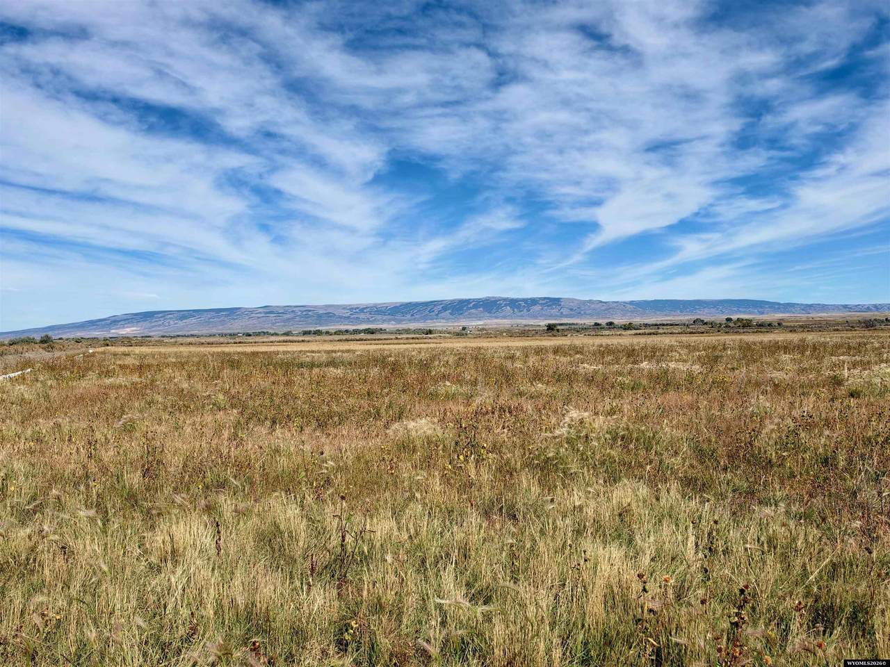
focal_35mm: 29
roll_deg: +1.8
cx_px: 445
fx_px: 746
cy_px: 334
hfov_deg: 61.7
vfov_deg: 48.2
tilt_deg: +0.7
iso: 64
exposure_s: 1/8772
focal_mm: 6.93
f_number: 1.8
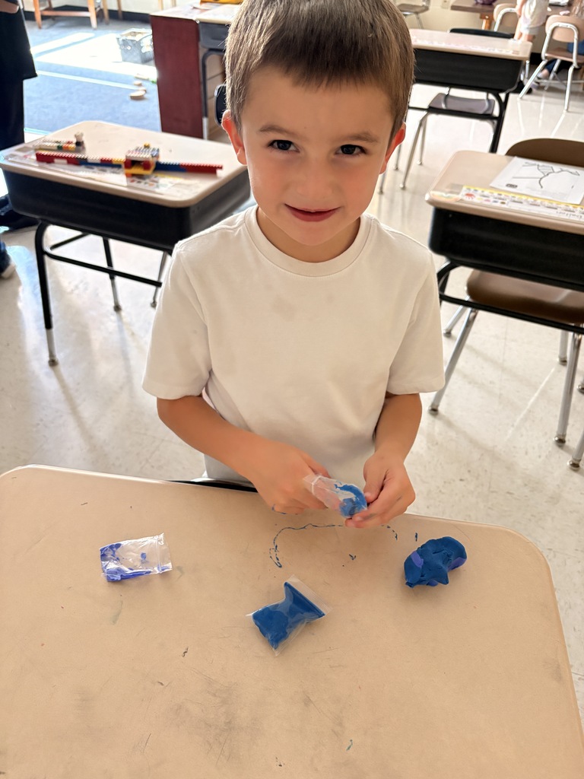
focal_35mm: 26
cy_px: 390
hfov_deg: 53.1
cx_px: 292
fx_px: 585
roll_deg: -1.8
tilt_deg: -39.2
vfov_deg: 67.3
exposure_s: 1/60
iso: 500
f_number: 1.6
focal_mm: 5.96
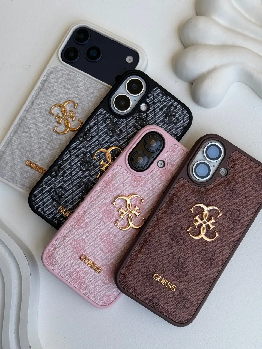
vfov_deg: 39.7
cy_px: 174
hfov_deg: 30.3
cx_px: 131
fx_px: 484
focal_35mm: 48
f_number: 1.78
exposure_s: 1/1085
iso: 80
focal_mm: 6.76
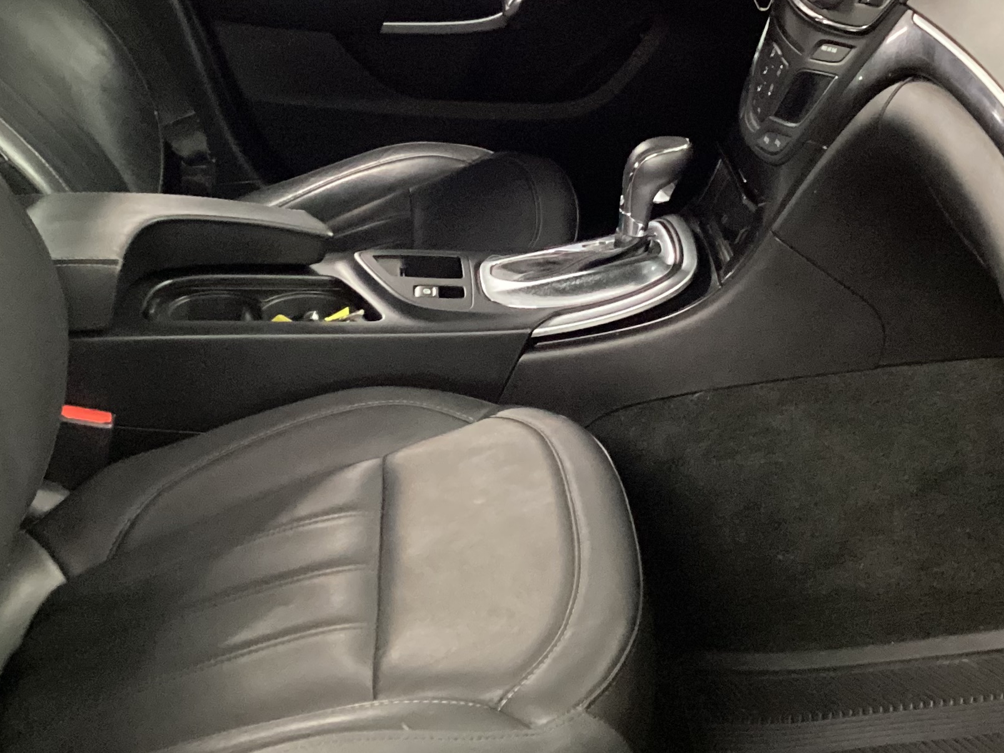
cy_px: 279
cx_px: 489
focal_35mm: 63
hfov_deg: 30.7
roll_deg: +5.2
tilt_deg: -25.3
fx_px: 1828
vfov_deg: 23.2
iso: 640
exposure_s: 1/17
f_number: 2.4
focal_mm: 3.3
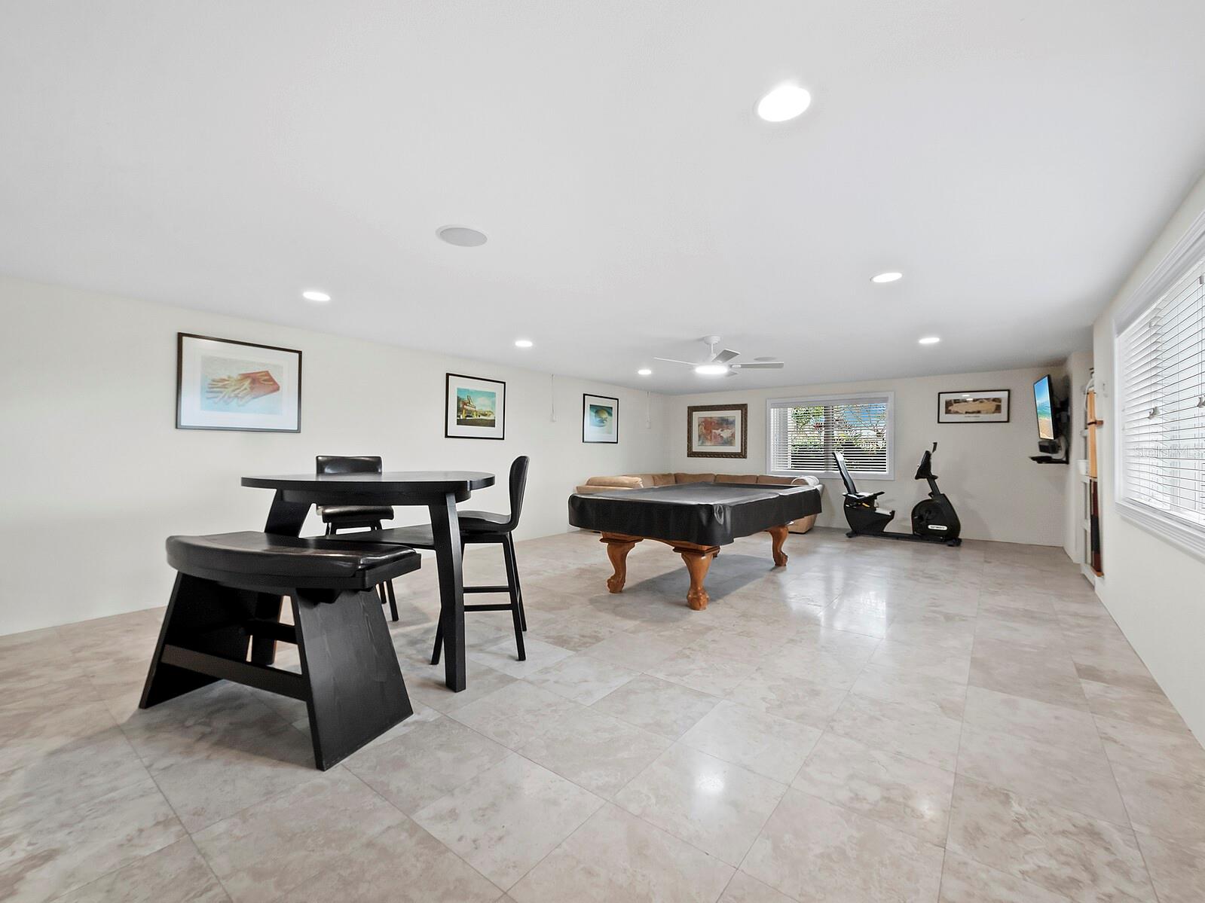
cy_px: 452
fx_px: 487
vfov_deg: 85.7
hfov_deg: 102.1
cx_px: 602
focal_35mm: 14
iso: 400
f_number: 11
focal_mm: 7
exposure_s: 1/1.67
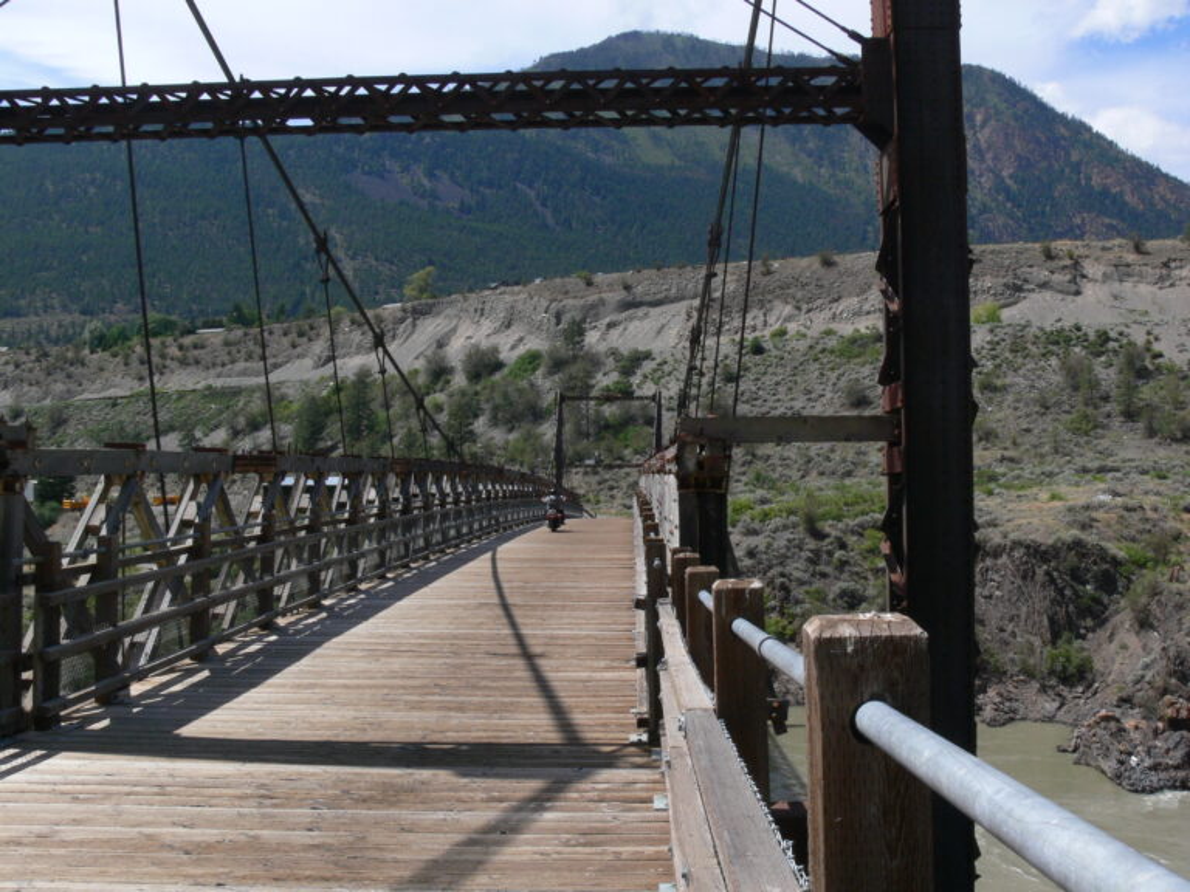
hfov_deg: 52.6
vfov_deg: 40.7
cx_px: 595
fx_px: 1203
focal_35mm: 35
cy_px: 446
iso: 100
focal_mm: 7.4
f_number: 10
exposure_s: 1/200
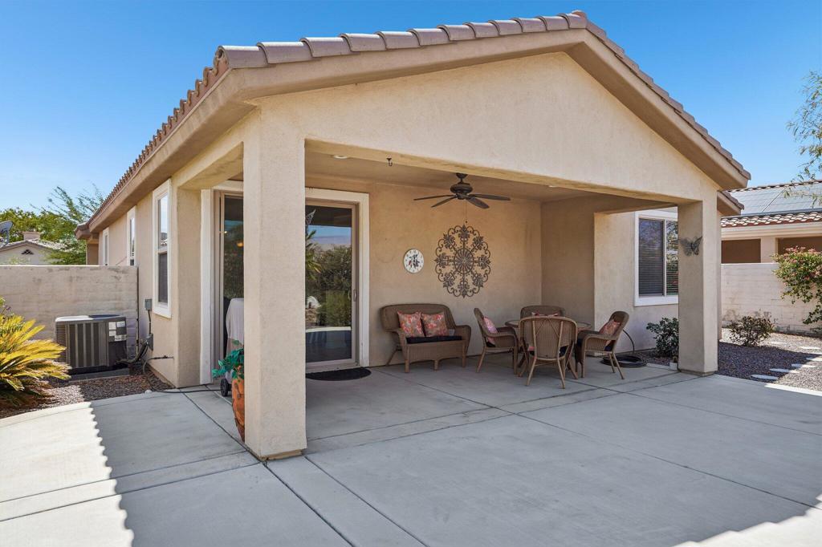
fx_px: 525
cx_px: 411
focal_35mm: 23
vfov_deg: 55.1
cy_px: 274
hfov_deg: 76.1
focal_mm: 23
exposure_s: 1/100
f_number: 8
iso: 100
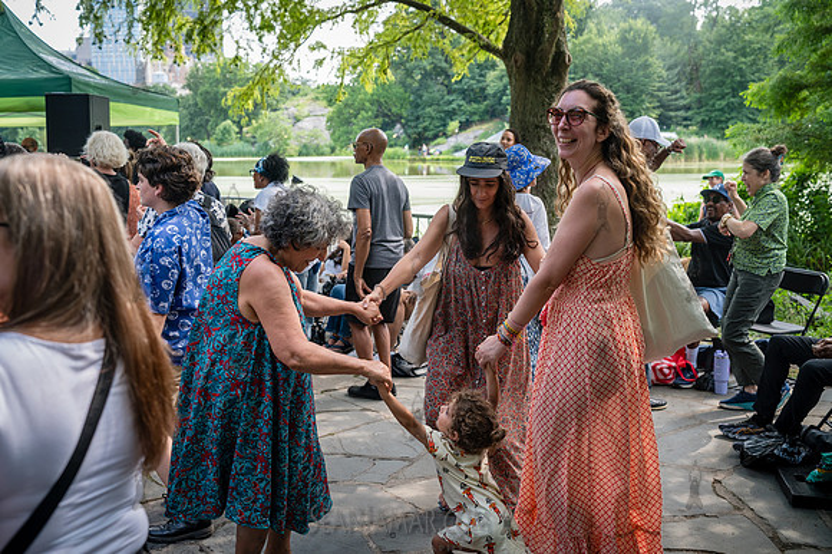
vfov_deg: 37.8
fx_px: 808
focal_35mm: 35
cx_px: 416
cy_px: 277
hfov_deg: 54.5
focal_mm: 35
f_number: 4
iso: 640
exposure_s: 1/500
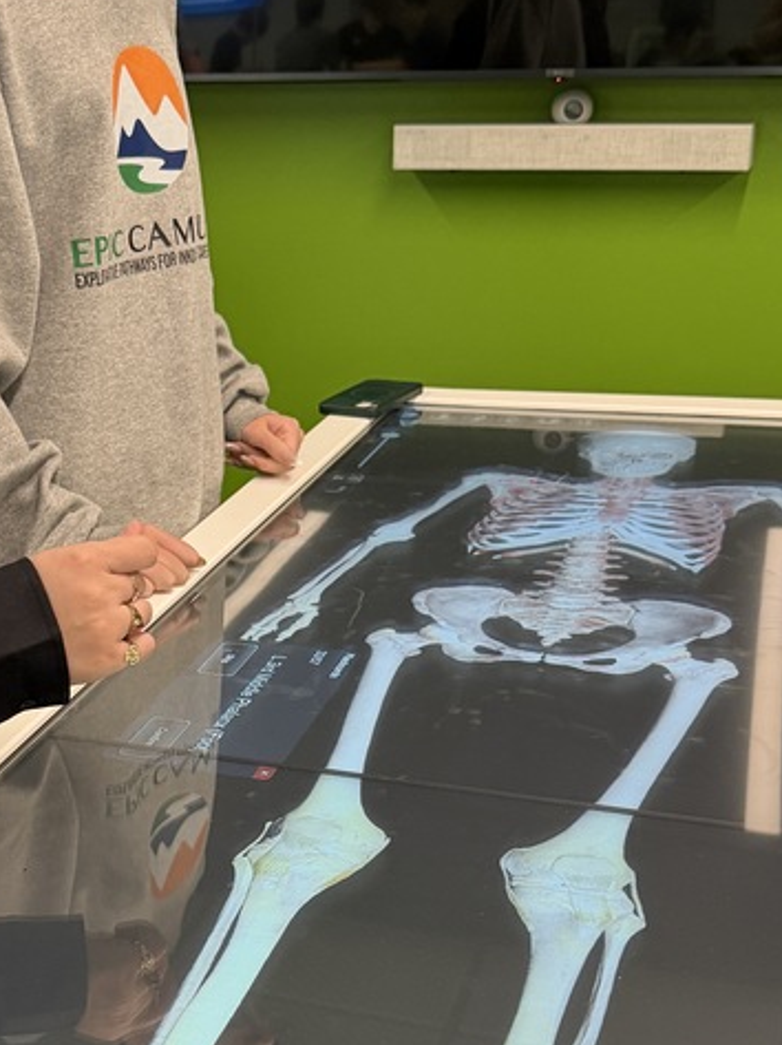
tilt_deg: -24.0
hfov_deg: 27.7
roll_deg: +1.3
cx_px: 219
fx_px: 1568
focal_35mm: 52
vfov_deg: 36.5
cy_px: 678
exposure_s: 1/60
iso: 400
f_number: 1.78
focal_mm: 6.76
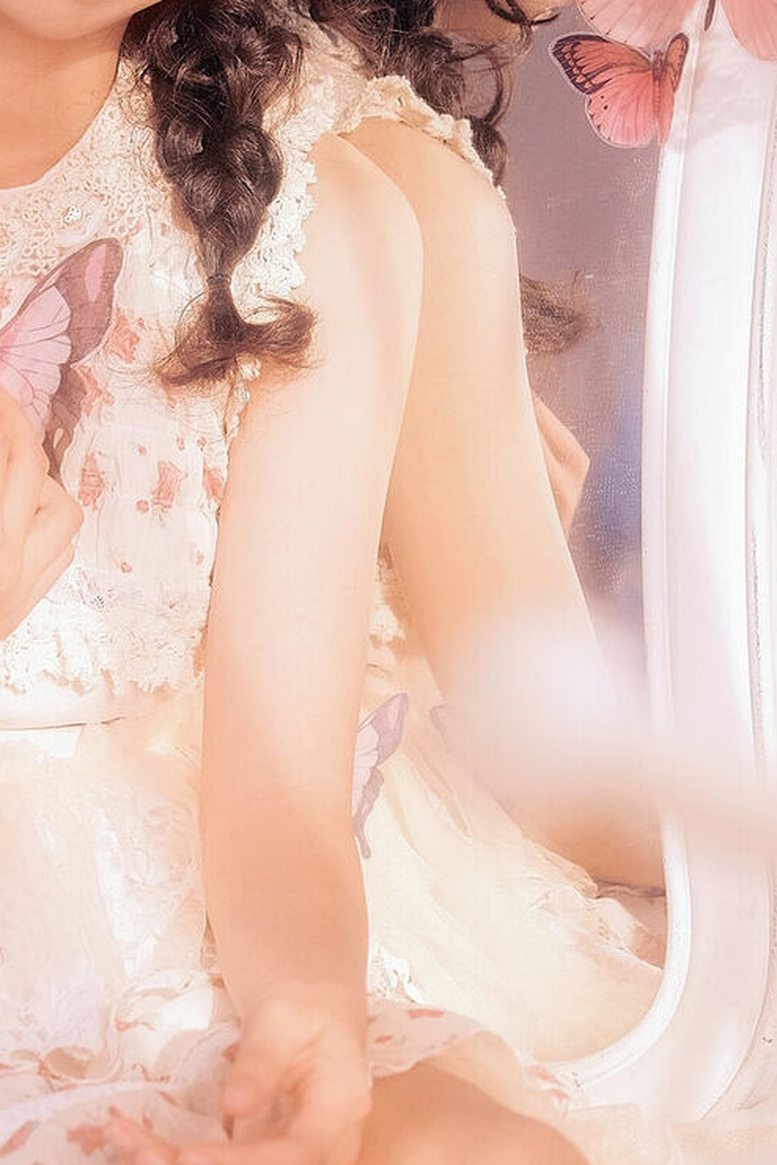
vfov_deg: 13.6
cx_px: 253
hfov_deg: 9.1
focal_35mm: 151
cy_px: 411
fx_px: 4888
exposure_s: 1/125
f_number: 2.8
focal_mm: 47
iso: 500
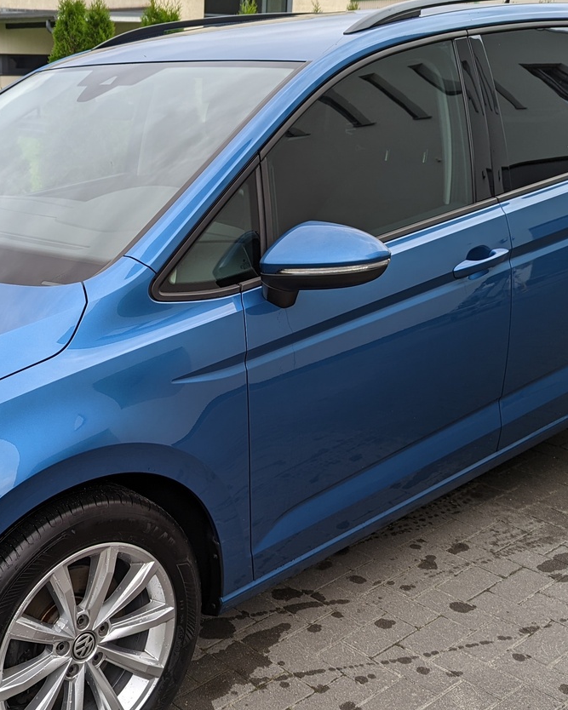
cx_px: 134
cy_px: 338
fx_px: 946
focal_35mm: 45
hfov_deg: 32.7
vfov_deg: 41.1
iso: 42
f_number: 1.85
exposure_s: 1/334
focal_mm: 6.81
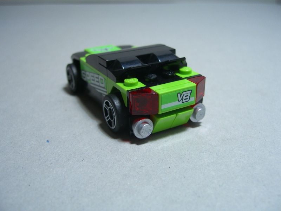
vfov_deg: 37.7
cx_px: 140
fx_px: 308
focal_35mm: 38
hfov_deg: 49.0
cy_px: 106
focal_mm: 7.9
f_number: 2.8
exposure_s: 1/15
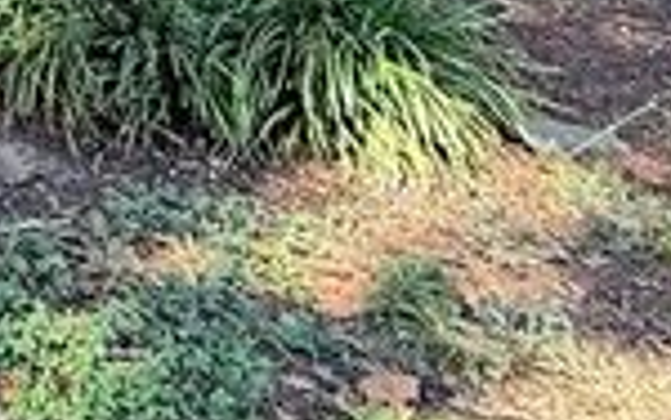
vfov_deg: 10.1
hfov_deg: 15.8
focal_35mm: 101
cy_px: -786
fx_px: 1848
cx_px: -698
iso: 64
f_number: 2.2
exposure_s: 1/102
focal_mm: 2.22
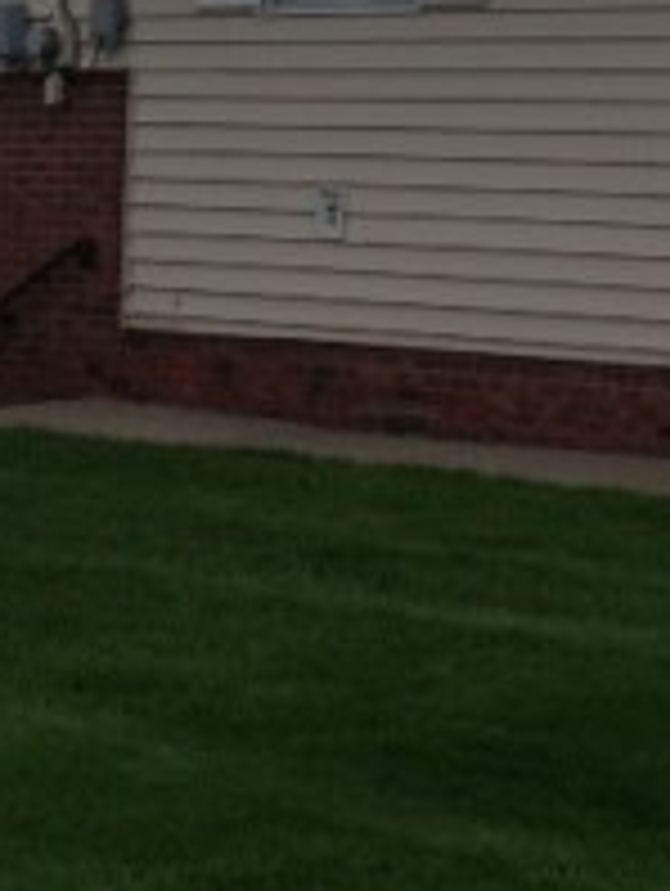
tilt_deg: +2.3
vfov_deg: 16.9
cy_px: -40
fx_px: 2910
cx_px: 621
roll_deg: -0.1
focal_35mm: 113
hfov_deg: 13.0
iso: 50
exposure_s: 1/1104
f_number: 2.4
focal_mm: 4.28
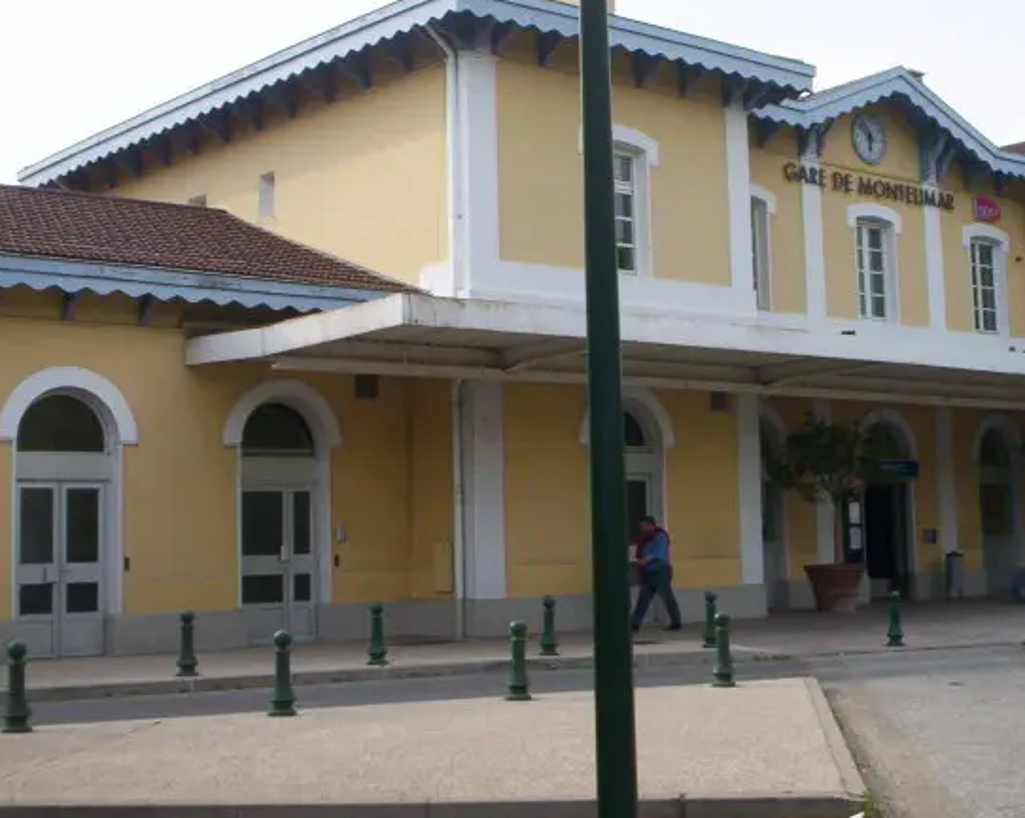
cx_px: 728
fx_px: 1698
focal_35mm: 56
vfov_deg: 27.1
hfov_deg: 33.1
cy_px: 342
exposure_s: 1/299
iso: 100
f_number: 4.5
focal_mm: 4.99
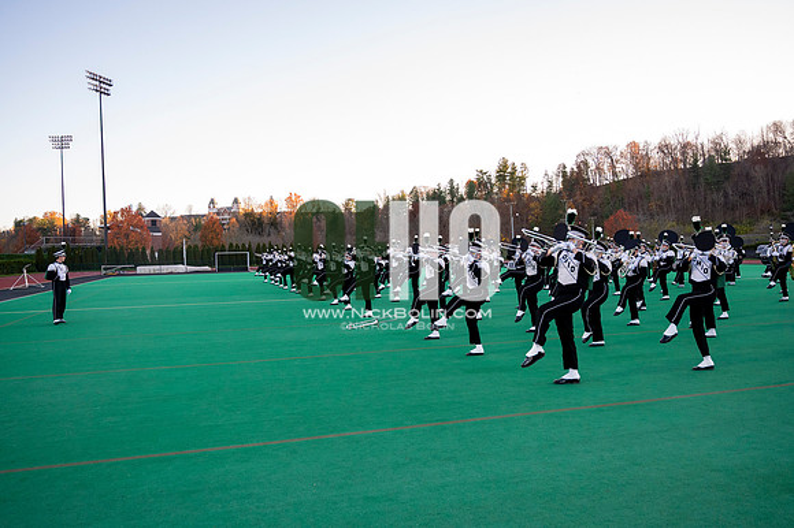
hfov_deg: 62.8
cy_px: 264
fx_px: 650
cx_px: 397
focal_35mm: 30
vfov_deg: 44.2
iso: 2000
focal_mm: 29.5
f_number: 4
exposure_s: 1/2000
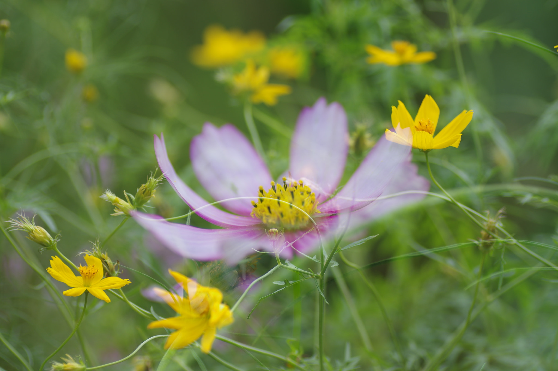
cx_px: 279
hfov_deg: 15.2
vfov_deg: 10.1
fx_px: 2091
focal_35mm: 135
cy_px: 186
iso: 100
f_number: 2.8
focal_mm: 90
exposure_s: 1/500
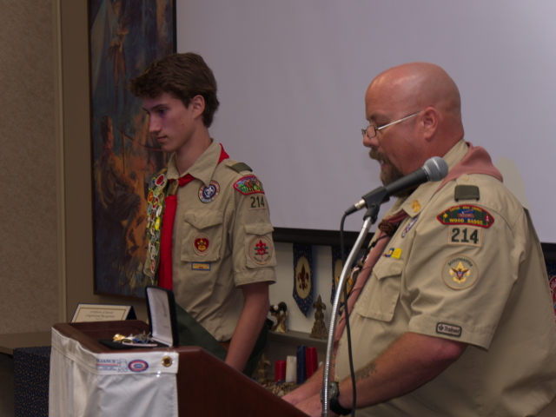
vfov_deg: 13.5
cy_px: 208
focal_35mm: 110
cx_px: 278
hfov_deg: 17.9
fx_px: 1767
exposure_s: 1/30
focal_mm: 55
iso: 200
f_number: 5.1
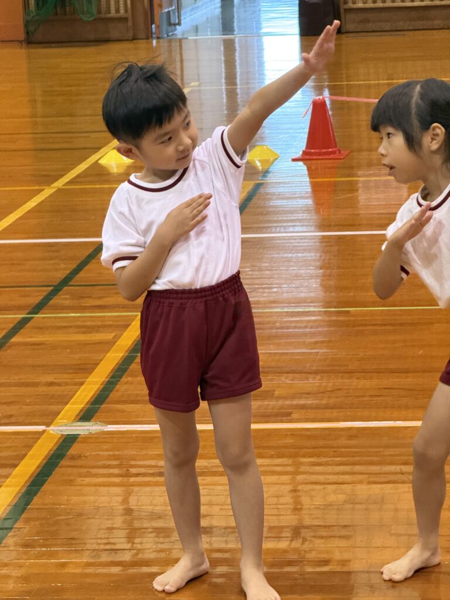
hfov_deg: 12.3
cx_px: 225
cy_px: 300
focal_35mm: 120
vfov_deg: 16.4
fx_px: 2080
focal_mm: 15.66
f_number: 2.8
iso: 640
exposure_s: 1/60
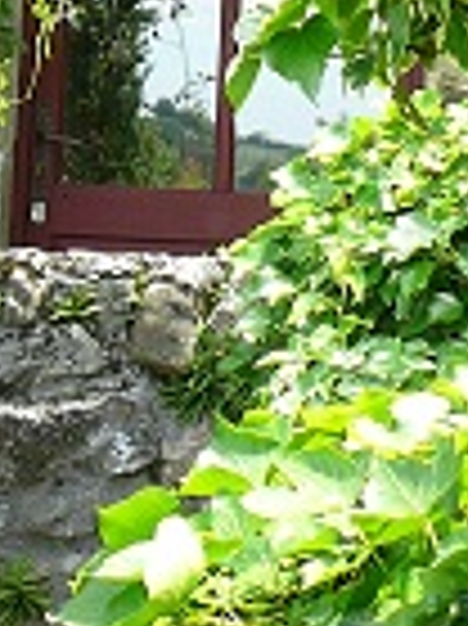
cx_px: 117
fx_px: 2329
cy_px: -261
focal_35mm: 129
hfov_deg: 11.4
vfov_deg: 14.4
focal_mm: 5.2
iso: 80
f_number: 2.8
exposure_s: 1/160
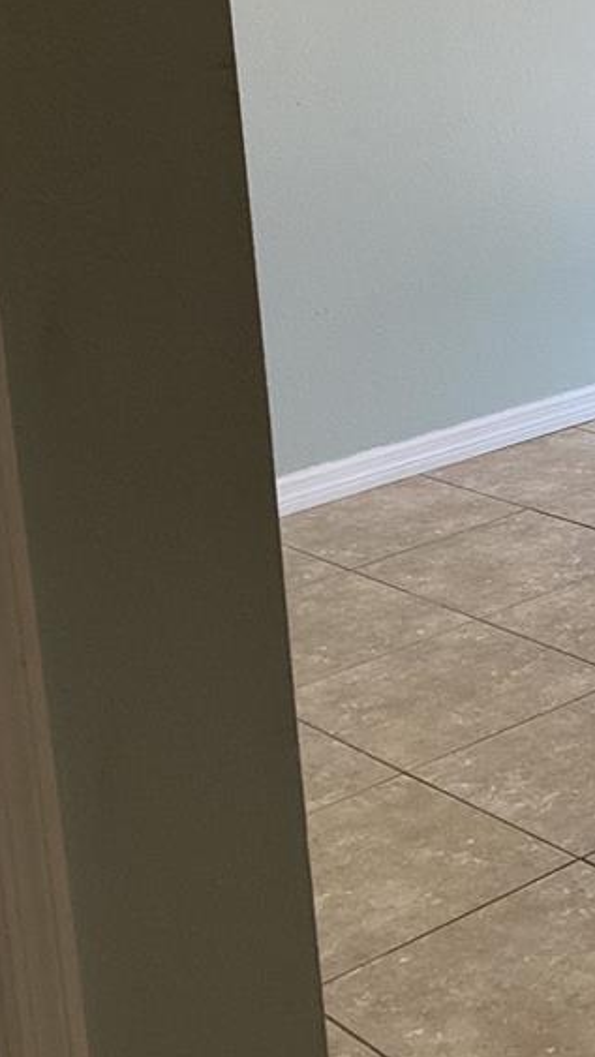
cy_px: 98
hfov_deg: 15.7
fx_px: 2018
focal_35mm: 72
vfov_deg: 28.2
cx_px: 826
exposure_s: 1/120
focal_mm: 3.3
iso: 32
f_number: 2.4
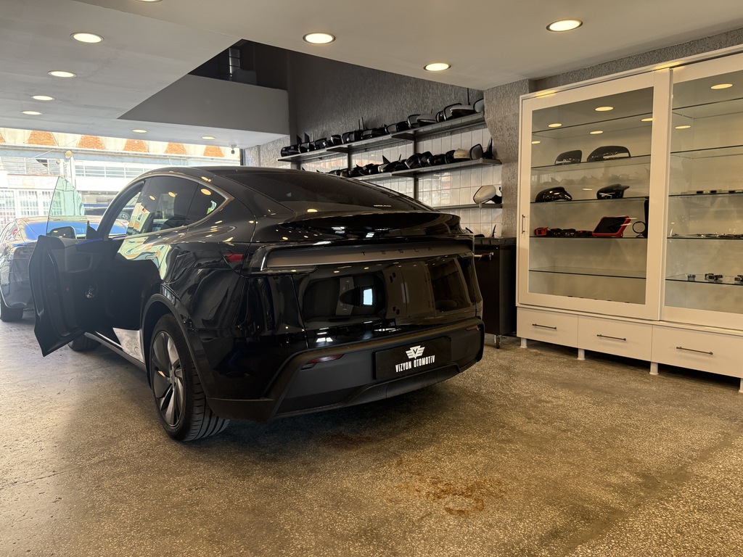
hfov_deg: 71.6
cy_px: 278
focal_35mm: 24
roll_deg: +0.2
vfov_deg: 56.8
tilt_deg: -5.6
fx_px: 515
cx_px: 372
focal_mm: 6.76
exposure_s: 1/222
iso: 200
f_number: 1.78
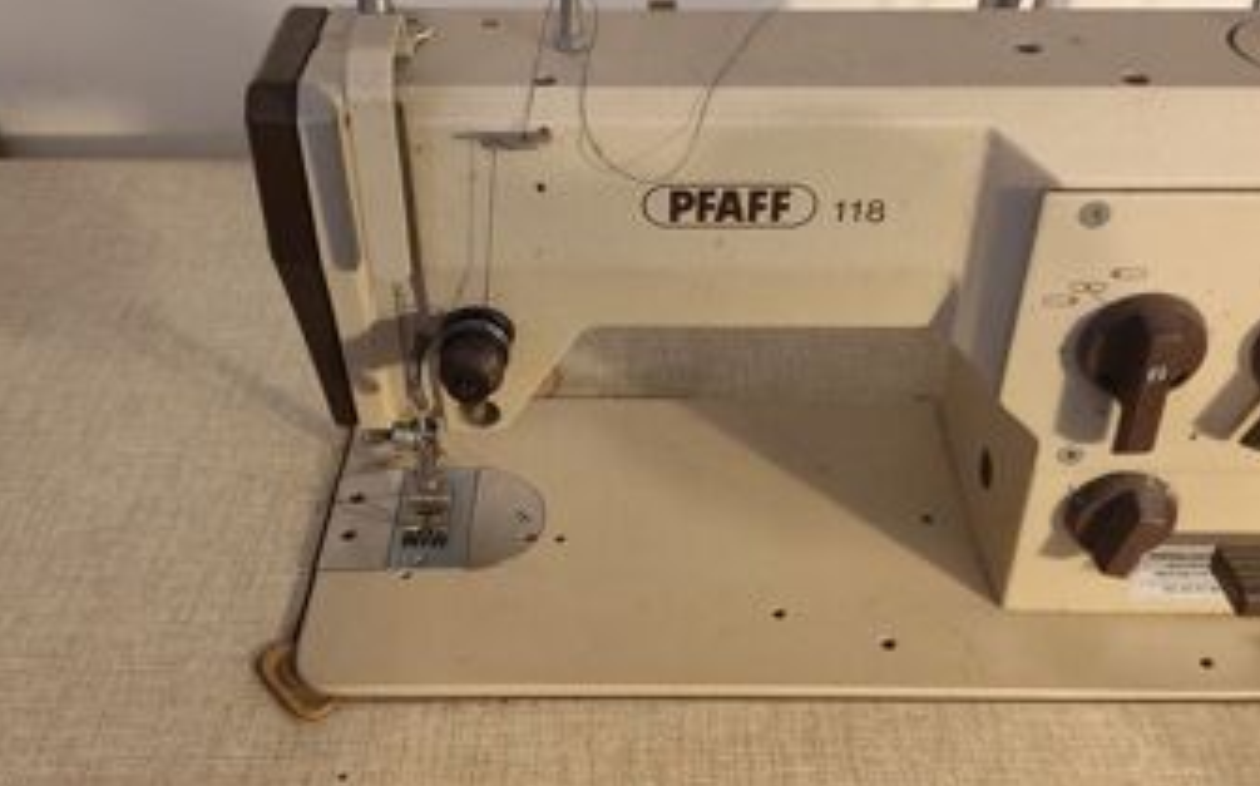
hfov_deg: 51.6
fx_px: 1304
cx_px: 628
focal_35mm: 38
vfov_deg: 33.5
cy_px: 365
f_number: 1.79
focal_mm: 4.71
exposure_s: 1/33.3
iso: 400
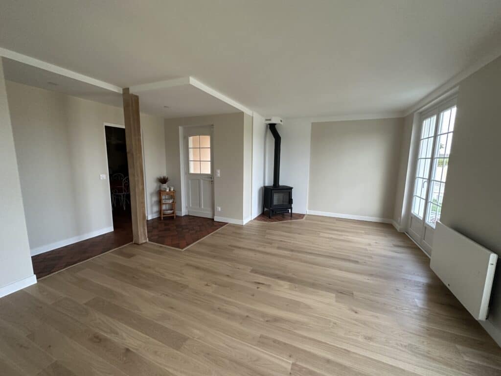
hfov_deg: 102.1
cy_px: 188
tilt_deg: -6.8
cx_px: 250
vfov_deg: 85.7
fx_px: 203
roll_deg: -2.9
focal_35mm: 14
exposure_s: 1/77
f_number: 2.2
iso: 320
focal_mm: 2.22
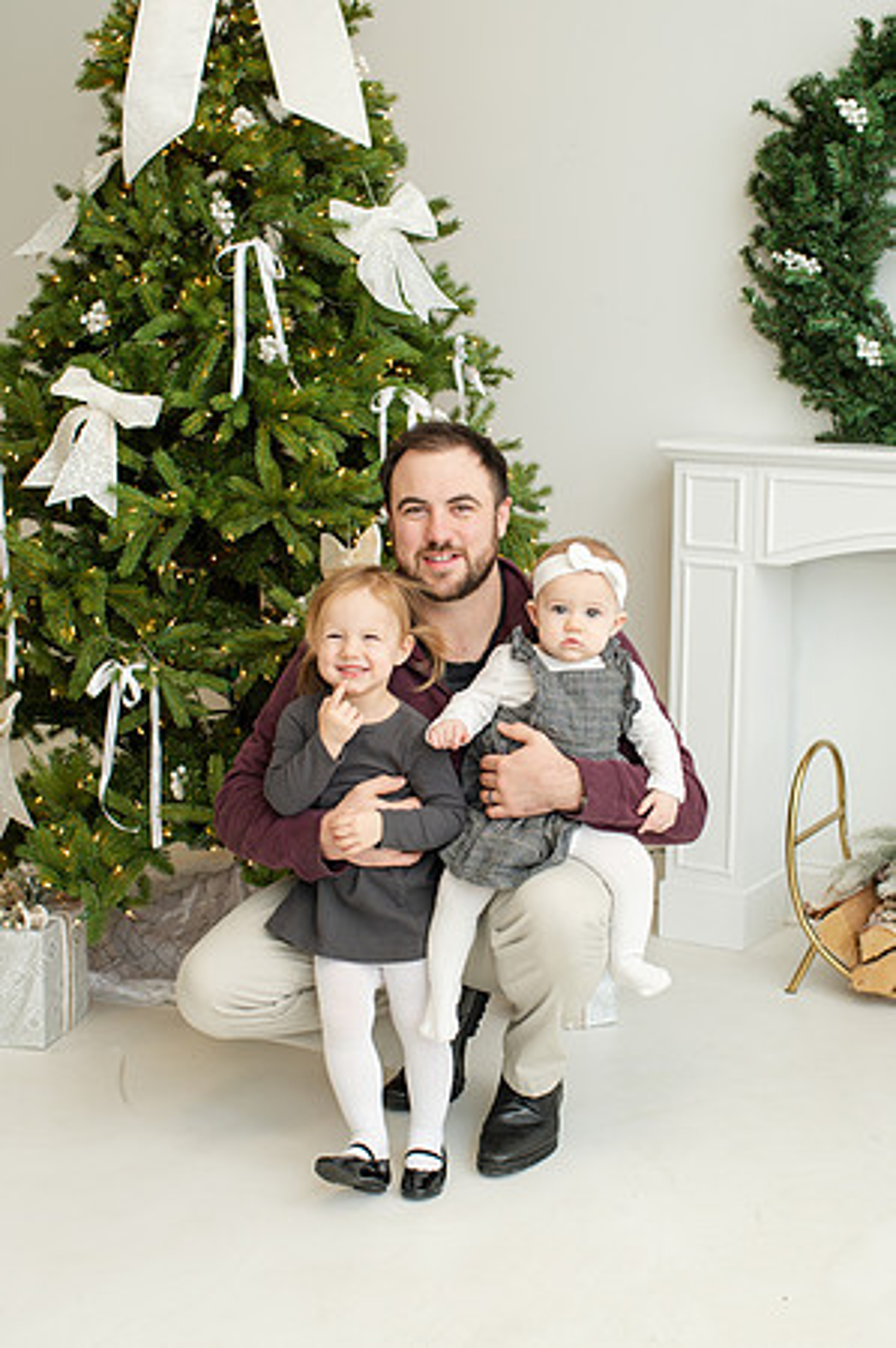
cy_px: 681
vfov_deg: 37.5
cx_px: 503
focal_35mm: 53
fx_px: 1987
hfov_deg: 25.4
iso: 200
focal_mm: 35
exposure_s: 1/200
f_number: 3.5
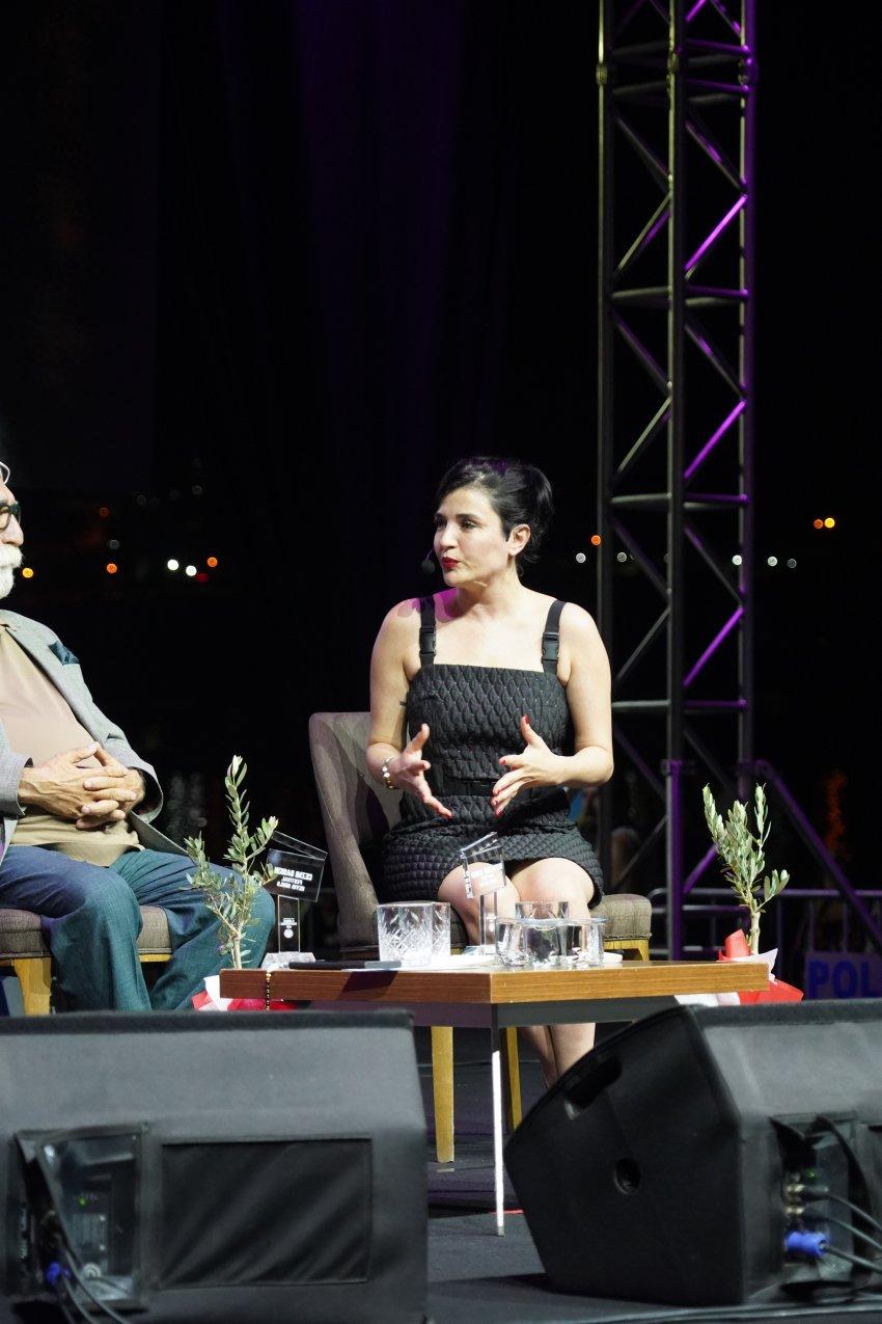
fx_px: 4299
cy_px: 662
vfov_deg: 17.5
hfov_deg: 11.7
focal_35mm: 117
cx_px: 441
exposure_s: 1/125
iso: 5000
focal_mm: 117
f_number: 6.3
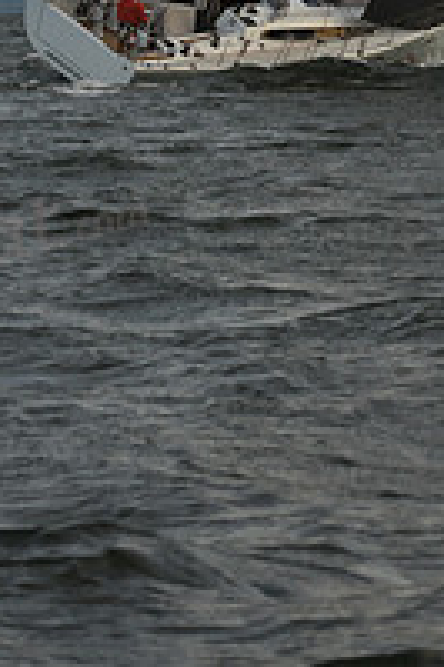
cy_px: -297
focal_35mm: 203
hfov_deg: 6.8
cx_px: 322
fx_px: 3762
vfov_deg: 9.9
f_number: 5.6
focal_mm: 70
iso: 250
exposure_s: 1/1000
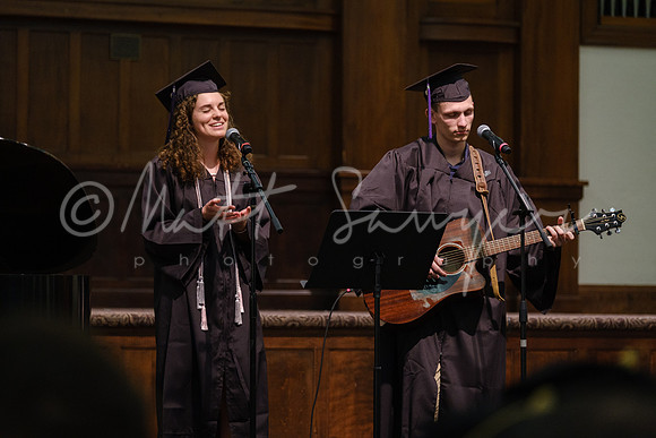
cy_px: 219
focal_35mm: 179
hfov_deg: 11.5
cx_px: 328
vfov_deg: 7.7
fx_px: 3262
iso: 1600
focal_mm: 119.2
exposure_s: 1/125
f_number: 2.8
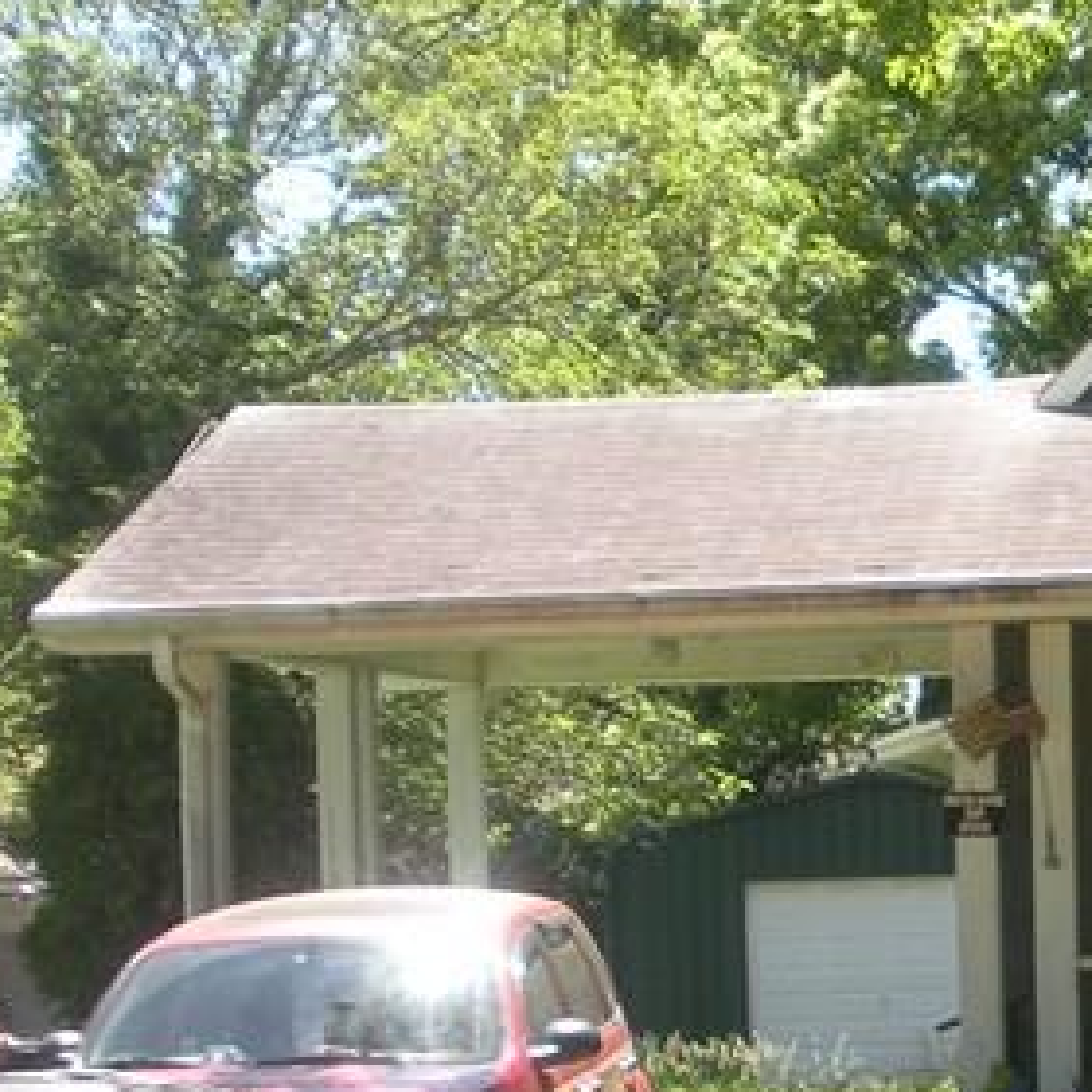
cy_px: 714
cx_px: 1509
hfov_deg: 14.6
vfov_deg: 15.4
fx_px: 4033
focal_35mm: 113
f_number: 3.5
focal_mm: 6.3
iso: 64
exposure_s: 1/136
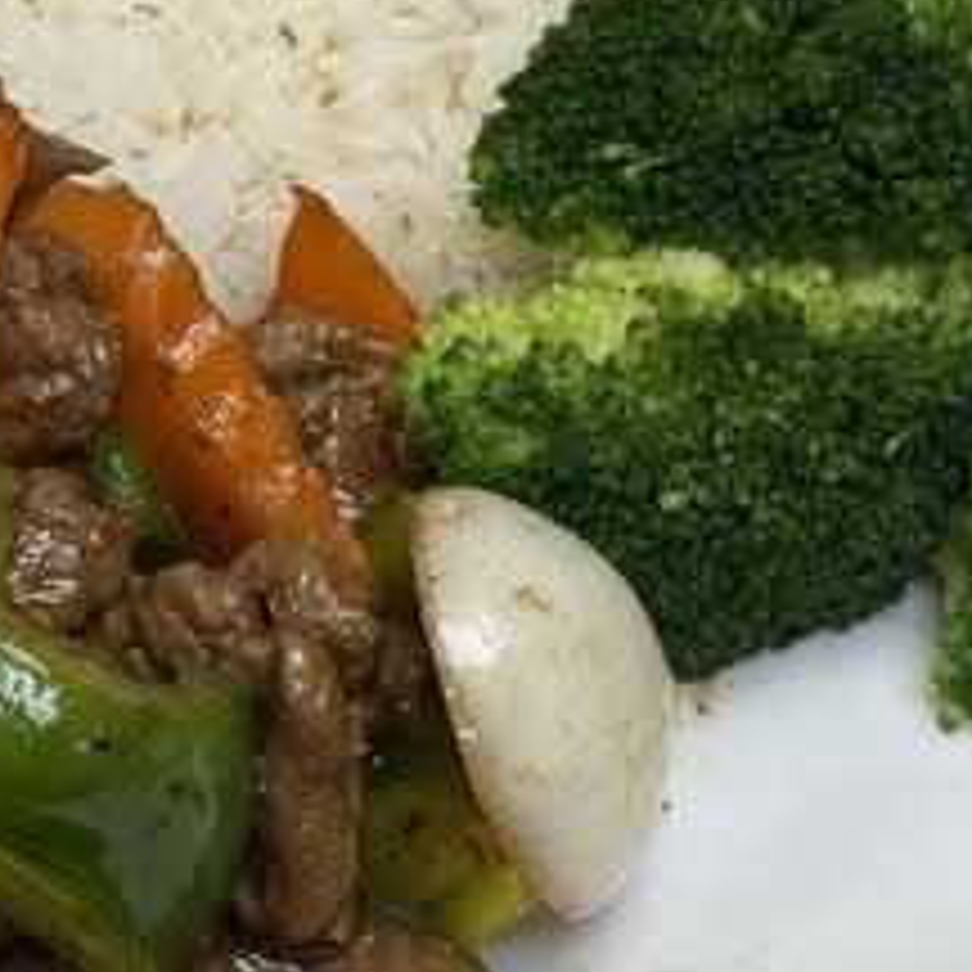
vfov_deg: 15.1
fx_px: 3653
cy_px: 378
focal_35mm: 115
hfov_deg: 15.1
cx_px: 180
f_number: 1.78
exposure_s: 1/120
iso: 64
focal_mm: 6.76
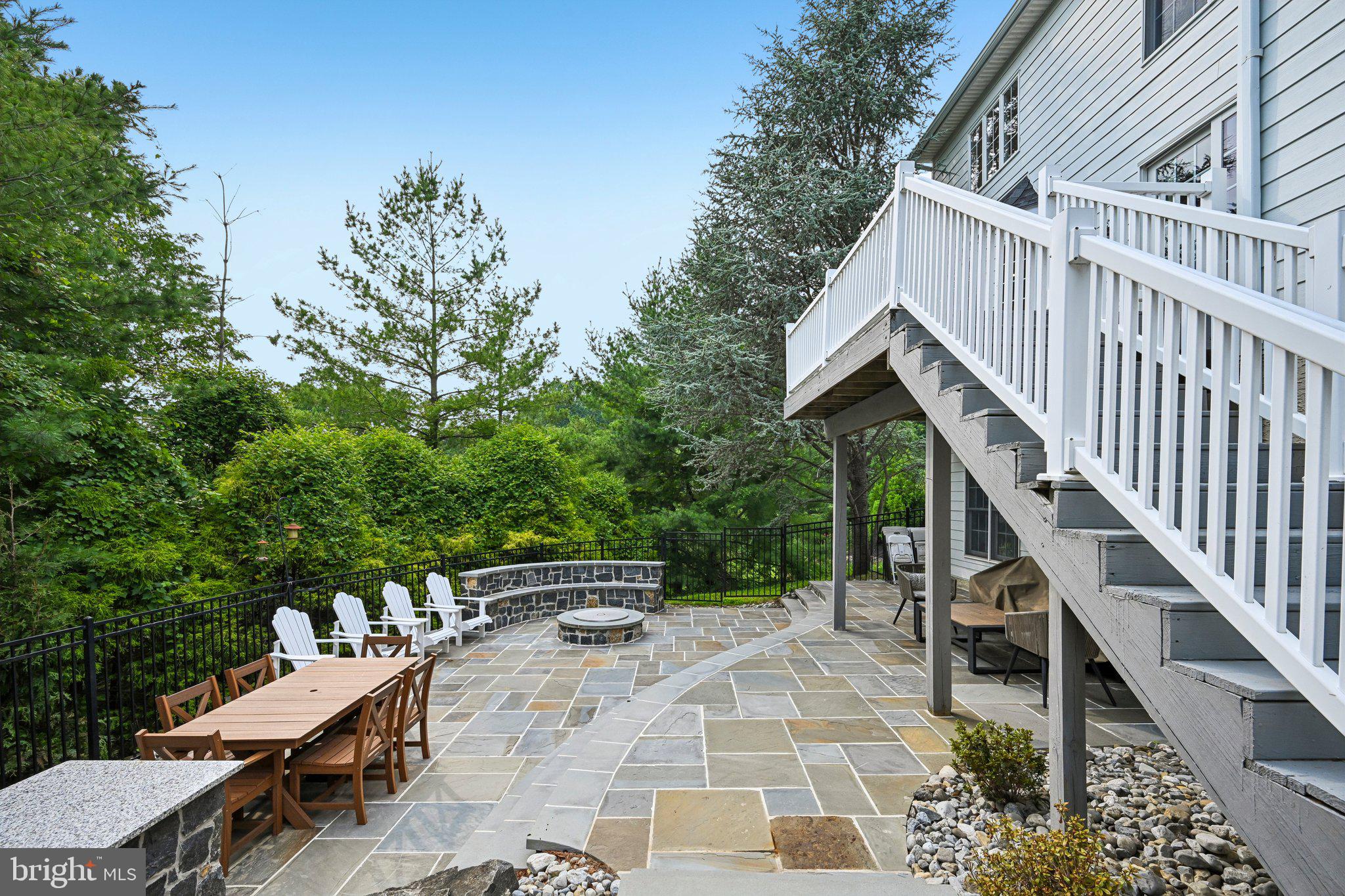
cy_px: 448
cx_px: 672
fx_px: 598
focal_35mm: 16
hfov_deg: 96.7
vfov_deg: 73.7
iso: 800
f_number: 8
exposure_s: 1/800
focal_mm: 16
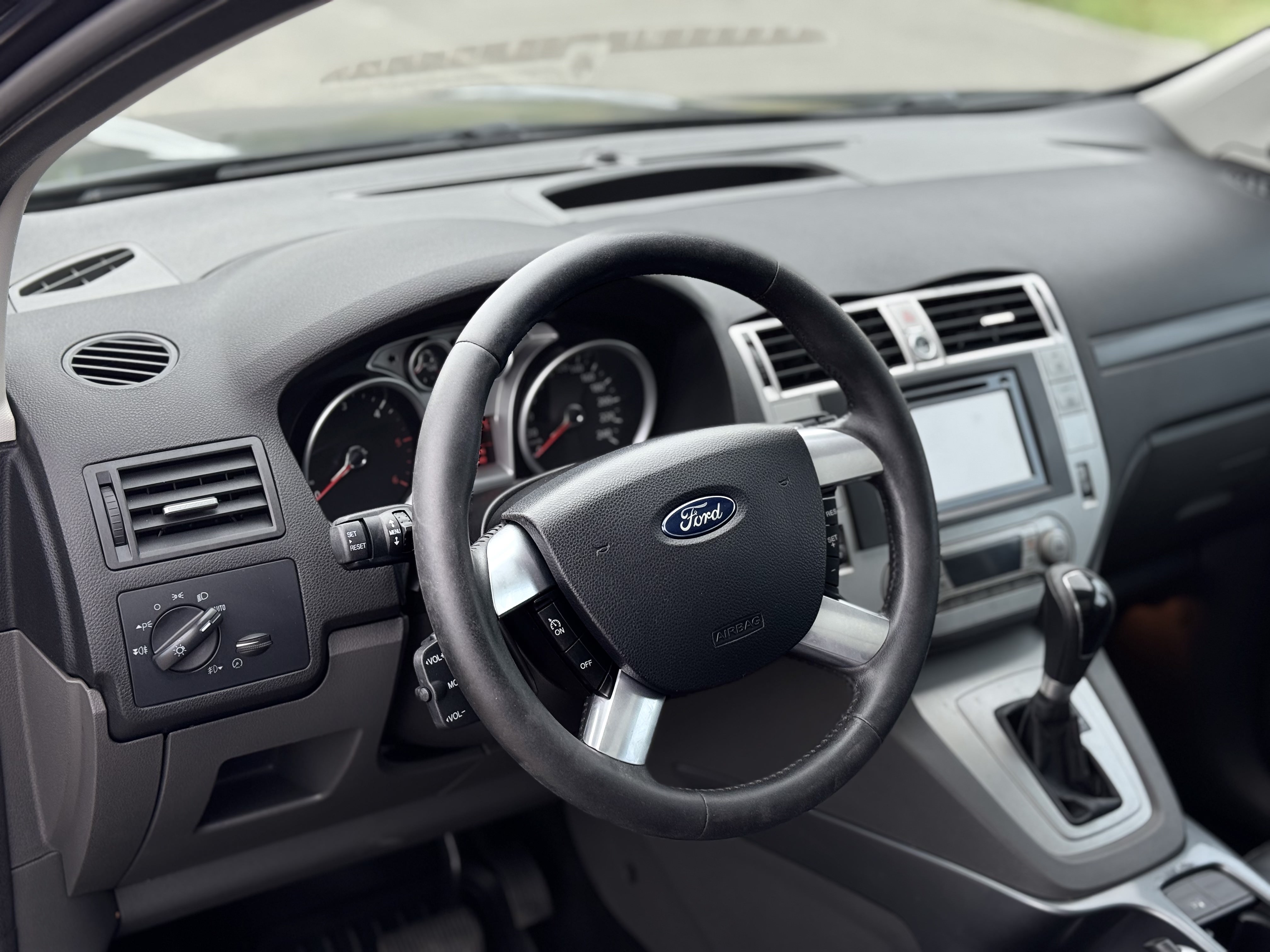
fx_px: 1761
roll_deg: -2.3
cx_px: 635
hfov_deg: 39.7
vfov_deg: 30.3
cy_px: 476
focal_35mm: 48
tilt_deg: -24.1
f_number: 1.78
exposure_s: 1/164
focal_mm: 6.76
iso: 64
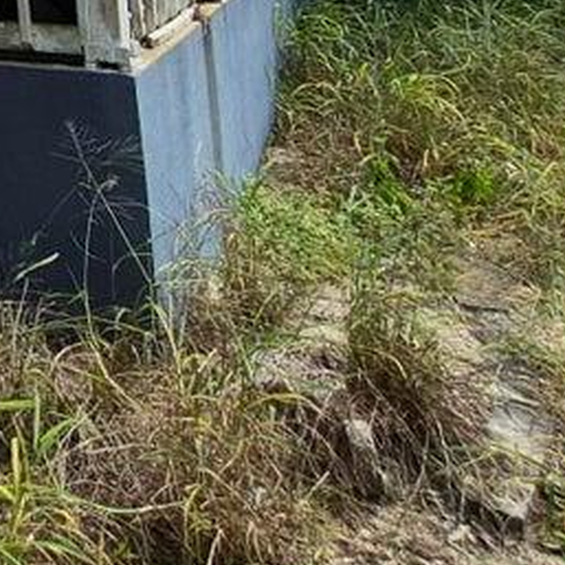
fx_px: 1126
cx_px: -434
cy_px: -288
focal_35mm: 61
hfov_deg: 20.5
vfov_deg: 22.8
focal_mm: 1.74
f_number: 2.2
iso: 40
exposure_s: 1/1384
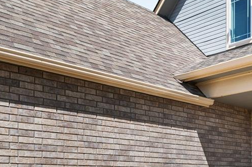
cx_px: 337
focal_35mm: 45
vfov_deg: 28.1
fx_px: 315
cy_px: 164
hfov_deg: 31.9
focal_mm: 14
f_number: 8
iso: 250
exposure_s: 1/60
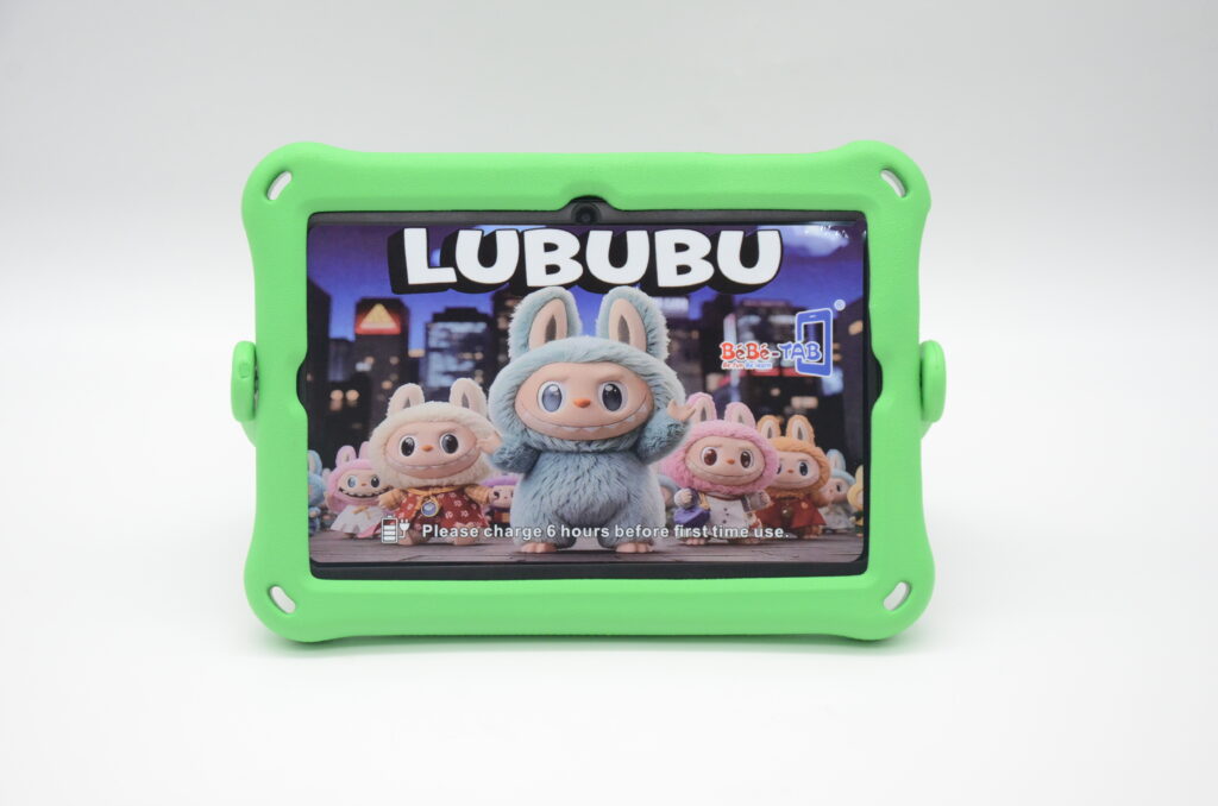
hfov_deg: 26.0
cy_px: 403
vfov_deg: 17.4
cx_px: 609
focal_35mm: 78
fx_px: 2633
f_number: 7.1
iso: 1250
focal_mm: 52
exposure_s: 1/200
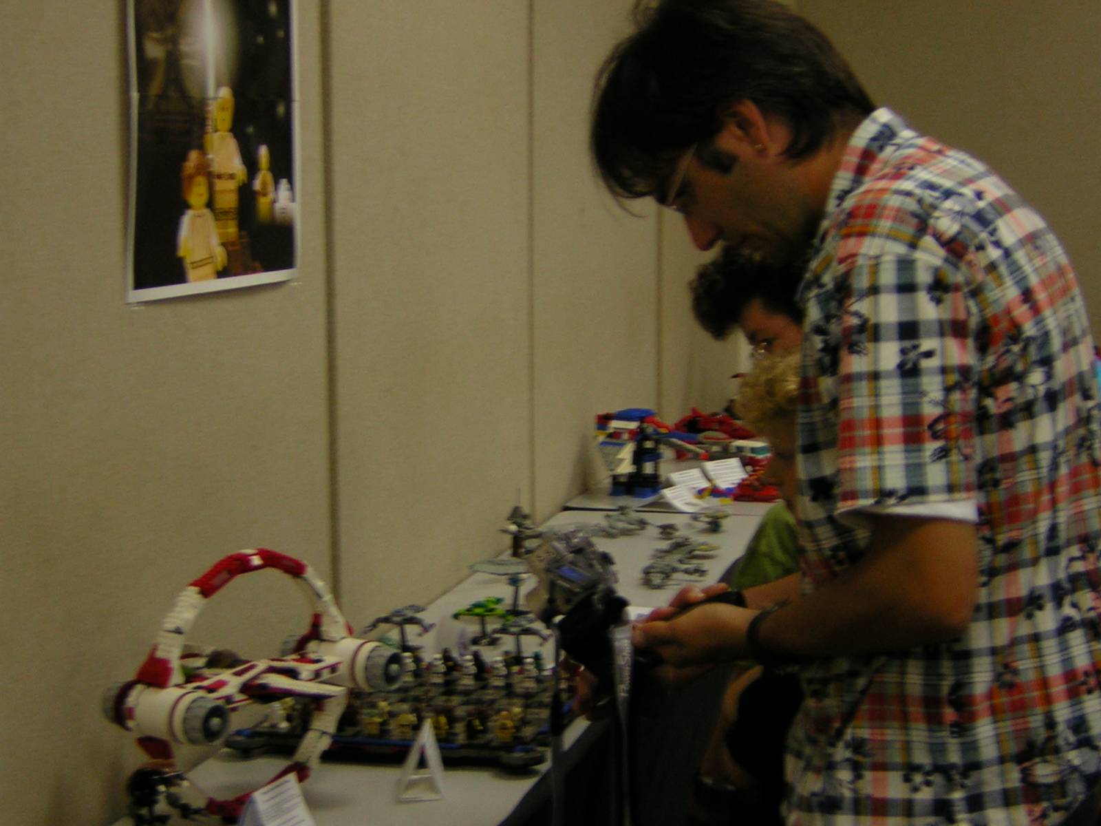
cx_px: 550
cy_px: 413
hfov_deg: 26.3
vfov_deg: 19.9
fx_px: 2354
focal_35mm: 74
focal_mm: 9.6
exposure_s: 1/9.7
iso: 50
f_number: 3.8
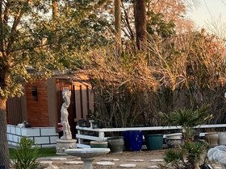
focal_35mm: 95
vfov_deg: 15.2
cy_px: 183
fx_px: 620
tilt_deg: -8.3
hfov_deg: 19.1
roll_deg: +0.1
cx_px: 297
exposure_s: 1/199
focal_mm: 4.25
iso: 32
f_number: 1.8
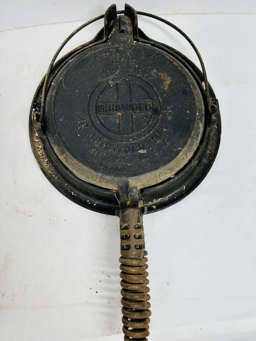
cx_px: 128
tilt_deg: -78.1
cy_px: 170
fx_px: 256
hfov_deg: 53.1
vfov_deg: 67.3
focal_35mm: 26
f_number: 1.5
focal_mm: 5.7
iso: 40
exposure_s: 1/247
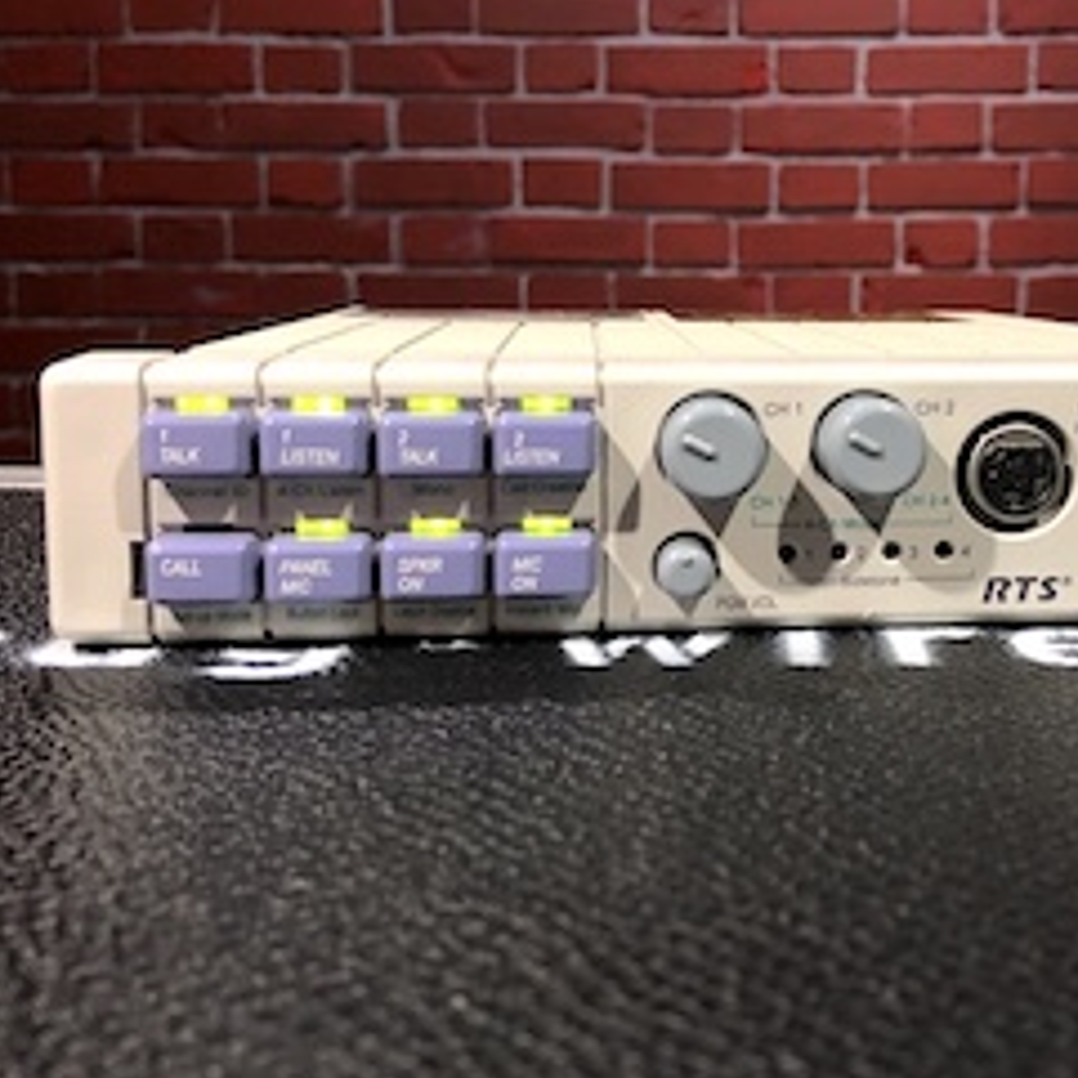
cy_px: 447
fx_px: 1445
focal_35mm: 41
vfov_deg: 40.8
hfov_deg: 40.0
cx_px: 778
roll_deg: +0.2
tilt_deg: -5.9
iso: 80
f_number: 1.8
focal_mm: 3.99
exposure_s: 1/15
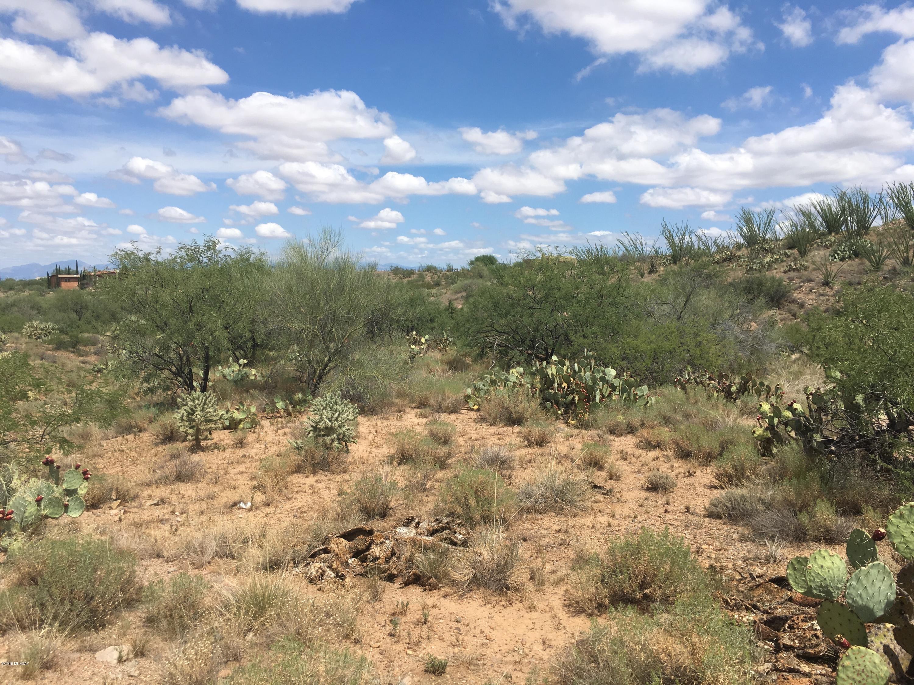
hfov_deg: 61.7
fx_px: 766
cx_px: 457
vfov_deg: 48.2
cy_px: 342
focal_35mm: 29
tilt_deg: -6.5
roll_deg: +0.0
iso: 25
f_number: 2.2
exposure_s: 1/2481
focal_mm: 4.15
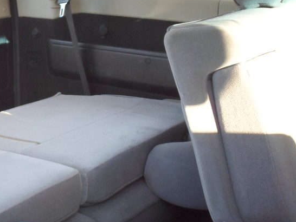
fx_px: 539
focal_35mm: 63
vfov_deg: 23.3
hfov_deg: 30.4
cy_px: 85
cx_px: 89
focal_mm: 7.8
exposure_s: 1/125
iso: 800
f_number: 3.2
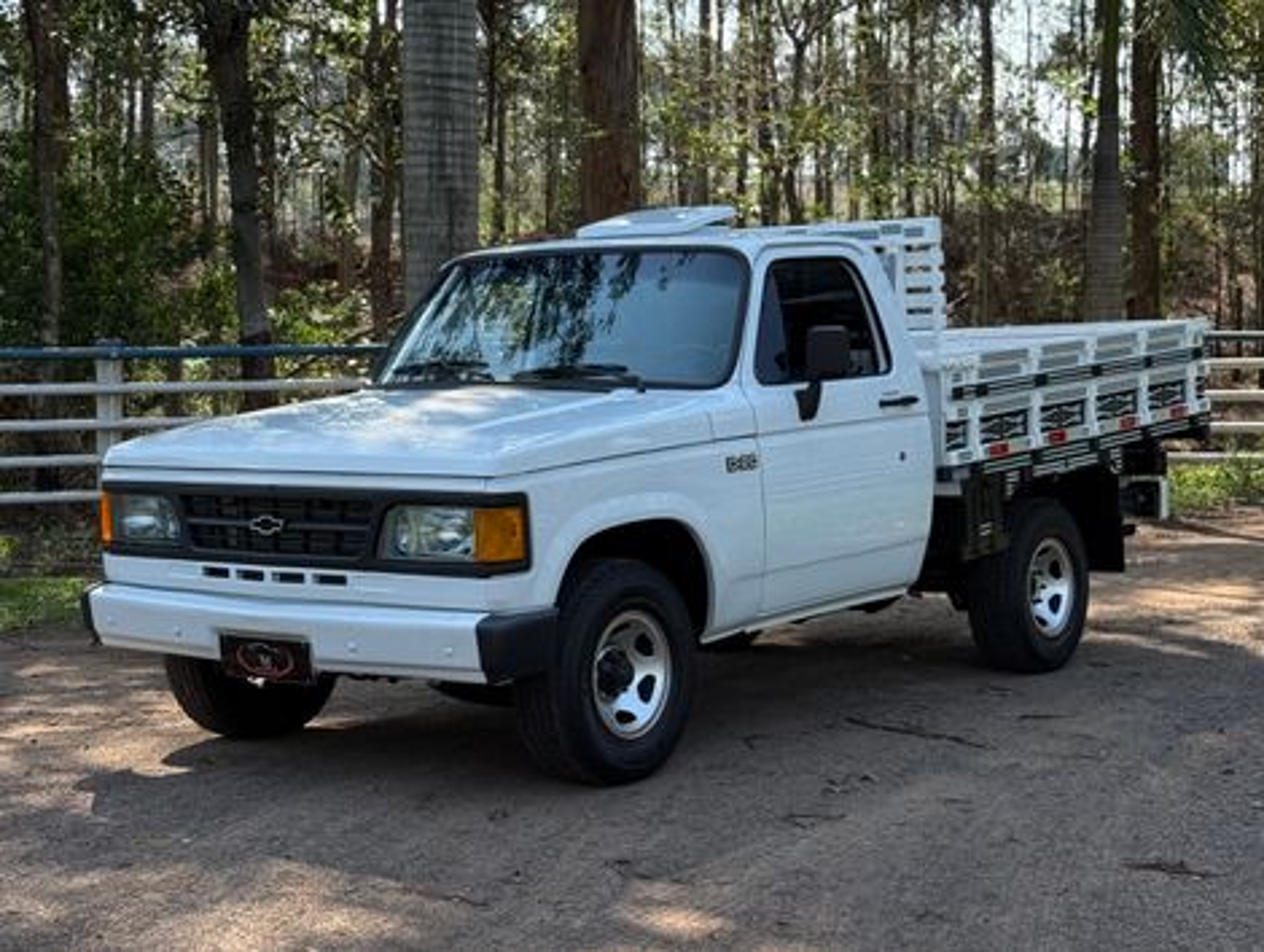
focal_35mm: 48
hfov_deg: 39.6
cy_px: 476
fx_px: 1755
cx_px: 632
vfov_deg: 30.3
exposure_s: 1/1838
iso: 100
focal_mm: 6.76
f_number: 1.78
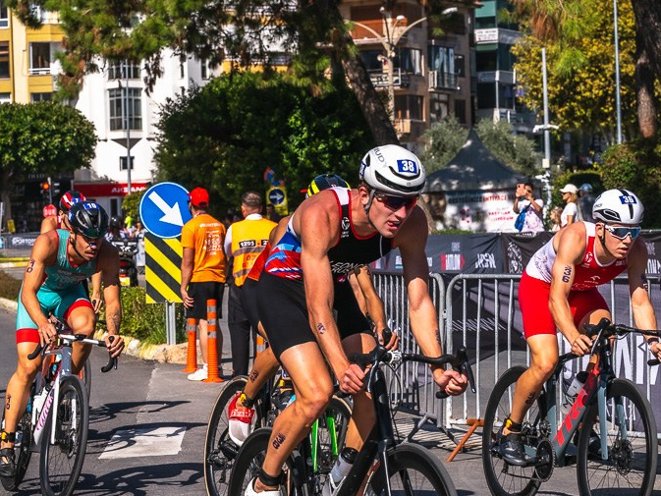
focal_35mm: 128
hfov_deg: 15.3
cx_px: 187
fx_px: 2445
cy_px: 379
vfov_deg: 11.6
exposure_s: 1/2000
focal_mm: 70
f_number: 7.1
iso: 250
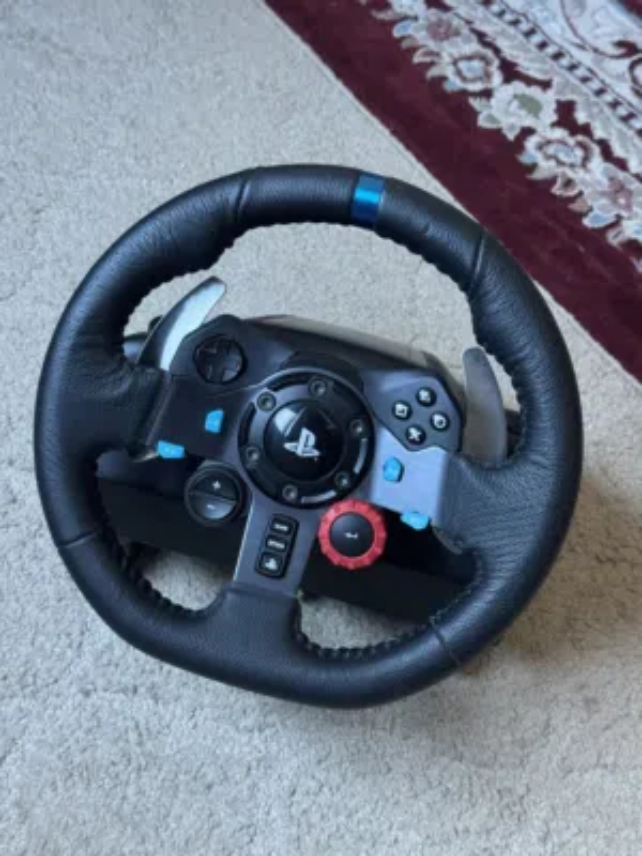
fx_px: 1187
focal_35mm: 48
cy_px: 428
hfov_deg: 30.3
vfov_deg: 39.7
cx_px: 321
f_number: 1.78
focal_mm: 6.76
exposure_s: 1/40
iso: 500
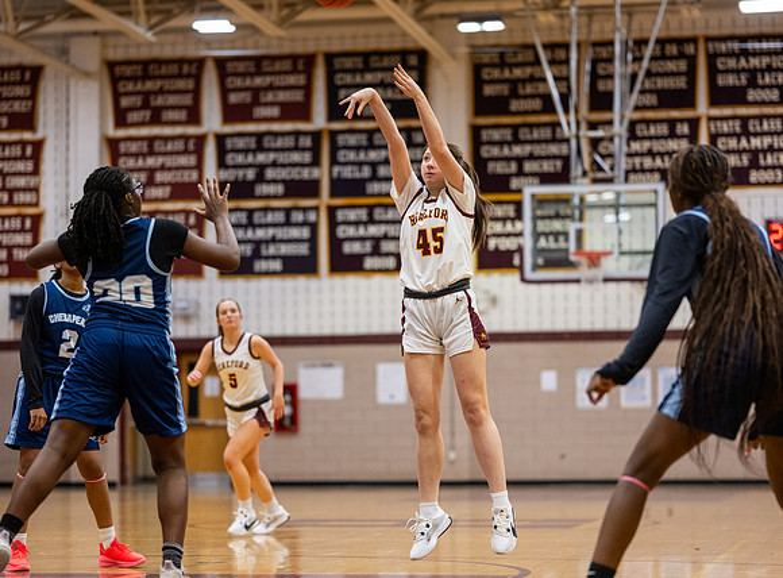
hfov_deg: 19.2
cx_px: 391
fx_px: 2311
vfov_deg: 14.2
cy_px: 315
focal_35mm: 103
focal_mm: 85
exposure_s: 1/1250
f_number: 1.8
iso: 1800
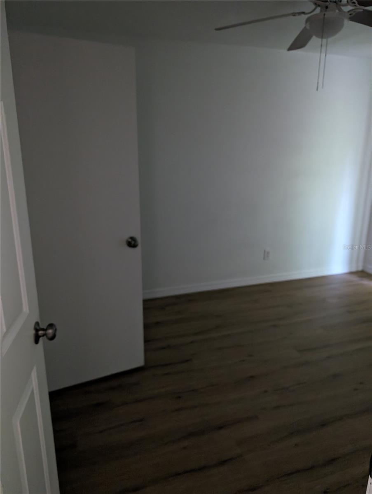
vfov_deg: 71.5
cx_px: 186
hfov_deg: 56.9
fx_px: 343
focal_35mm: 24
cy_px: 247
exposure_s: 1/120
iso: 2612
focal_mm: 6.9
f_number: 1.68
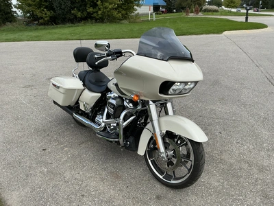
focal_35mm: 28
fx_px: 222
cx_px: 137
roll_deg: +2.7
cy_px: 103
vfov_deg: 49.7
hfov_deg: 63.4
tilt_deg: -19.9
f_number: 1.8
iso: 25
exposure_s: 1/770
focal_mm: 3
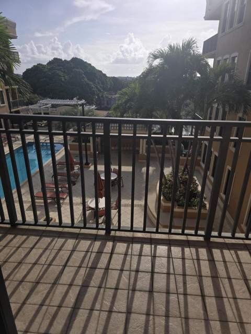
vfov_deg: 73.9
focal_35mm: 23
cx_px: 126
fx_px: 222
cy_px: 167
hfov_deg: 58.9
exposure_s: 1/1484
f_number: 1.7
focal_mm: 6.3
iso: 12
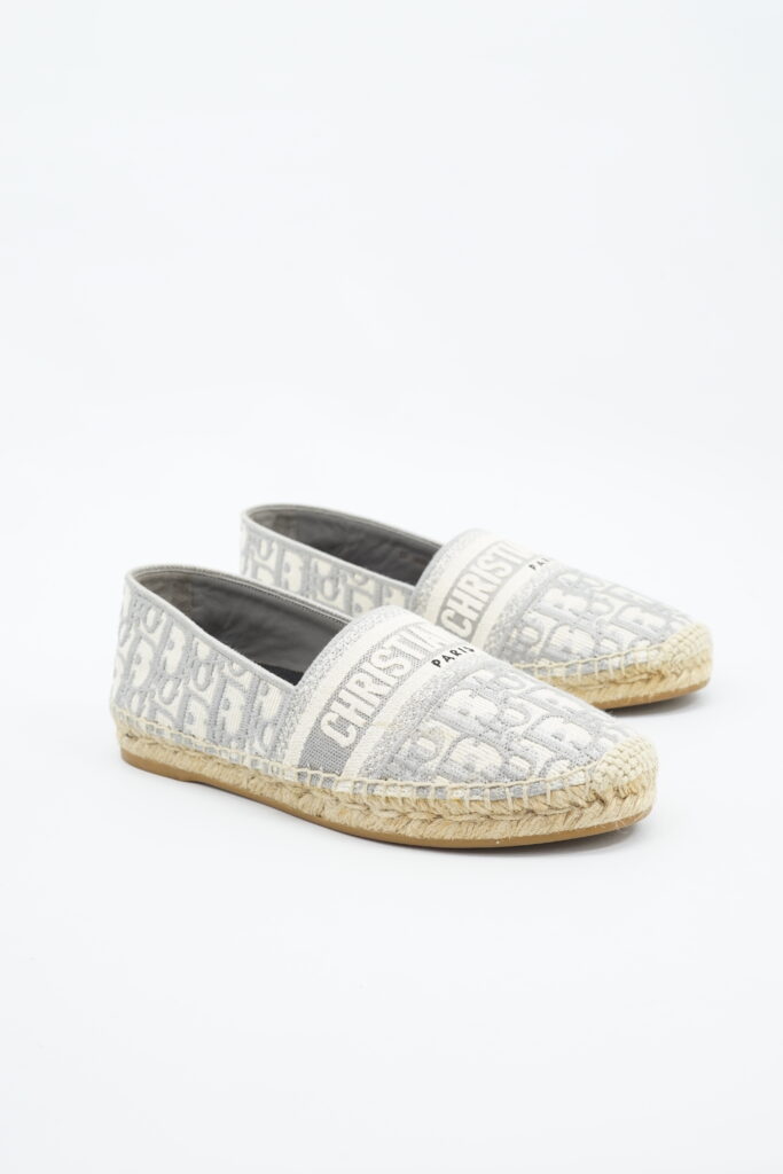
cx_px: 392
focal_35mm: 50
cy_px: 587
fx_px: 1631
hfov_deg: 27.0
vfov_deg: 39.6
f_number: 9
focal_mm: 50
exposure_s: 1/8
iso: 640
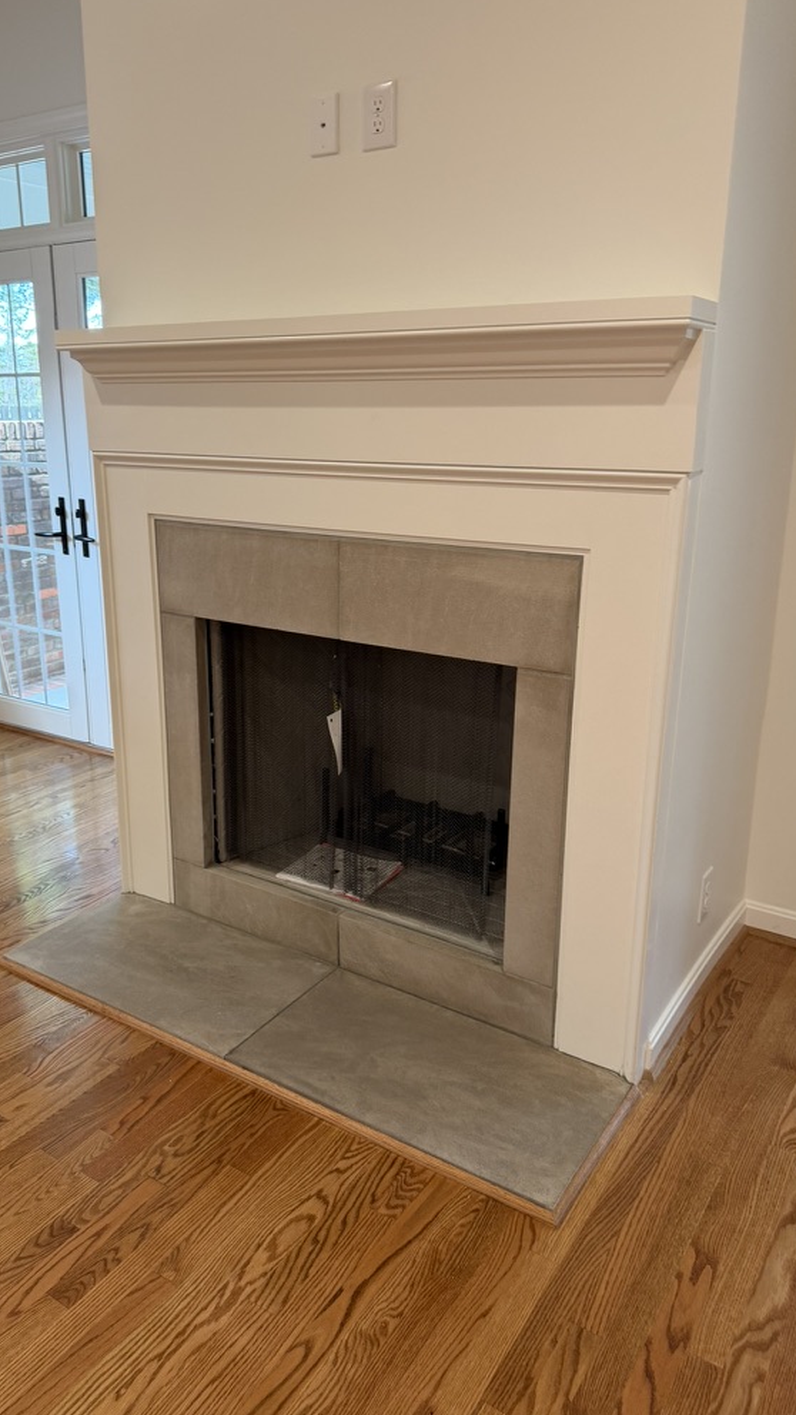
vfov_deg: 69.8
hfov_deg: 42.7
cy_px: 688
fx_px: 1013
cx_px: 314
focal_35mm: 27
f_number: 1.78
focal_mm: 6.76
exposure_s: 1/60
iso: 125
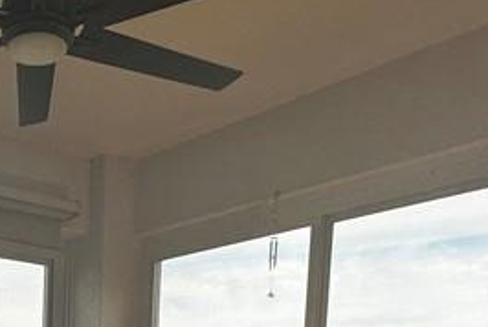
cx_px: -57
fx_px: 760
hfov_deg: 31.4
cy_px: 524
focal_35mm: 56
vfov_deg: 20.0
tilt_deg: -8.3
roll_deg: -0.5
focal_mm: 2.22
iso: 40
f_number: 2.2
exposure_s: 1/120
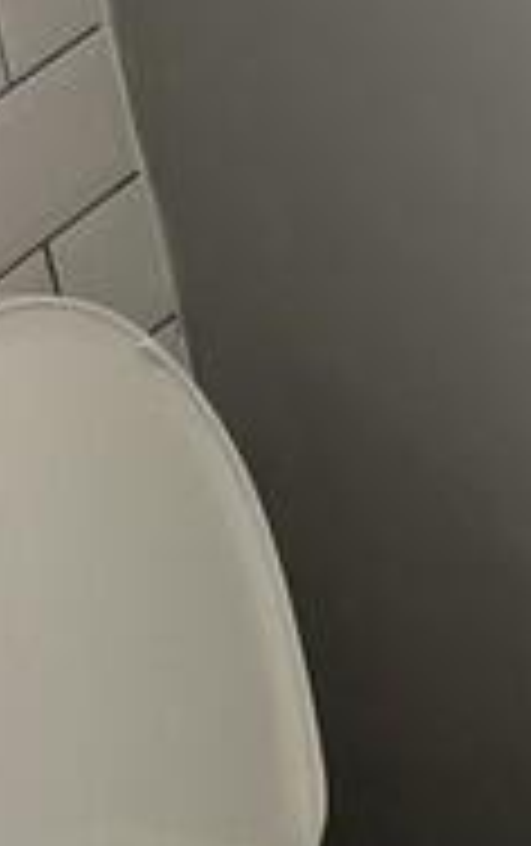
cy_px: 526
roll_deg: +4.1
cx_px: 1120
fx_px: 3463
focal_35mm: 150
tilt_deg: -31.2
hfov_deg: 8.3
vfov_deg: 13.9
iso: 80
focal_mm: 5.1
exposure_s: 1/121
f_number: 1.6
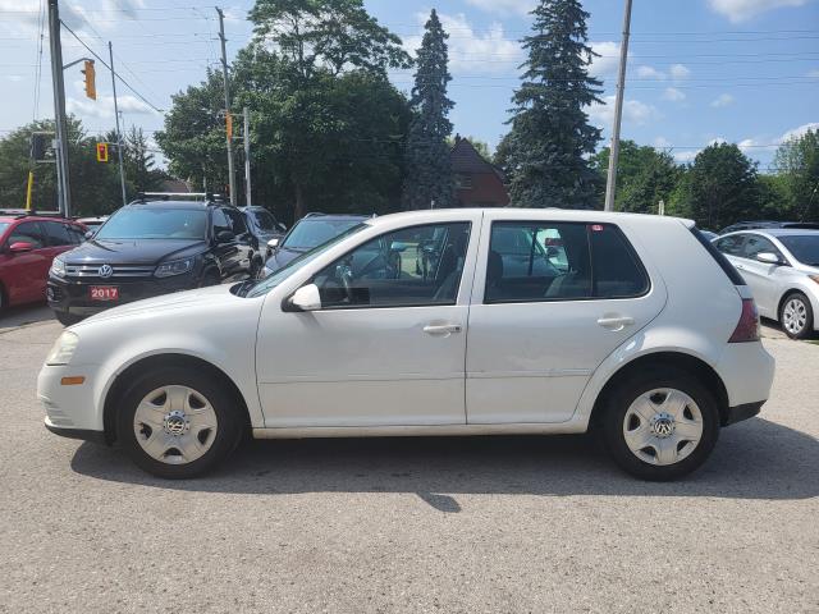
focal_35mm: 26
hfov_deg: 67.3
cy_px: 307
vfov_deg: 53.1
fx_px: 615
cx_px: 410
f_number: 1.8
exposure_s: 1/2607
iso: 40
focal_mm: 5.4
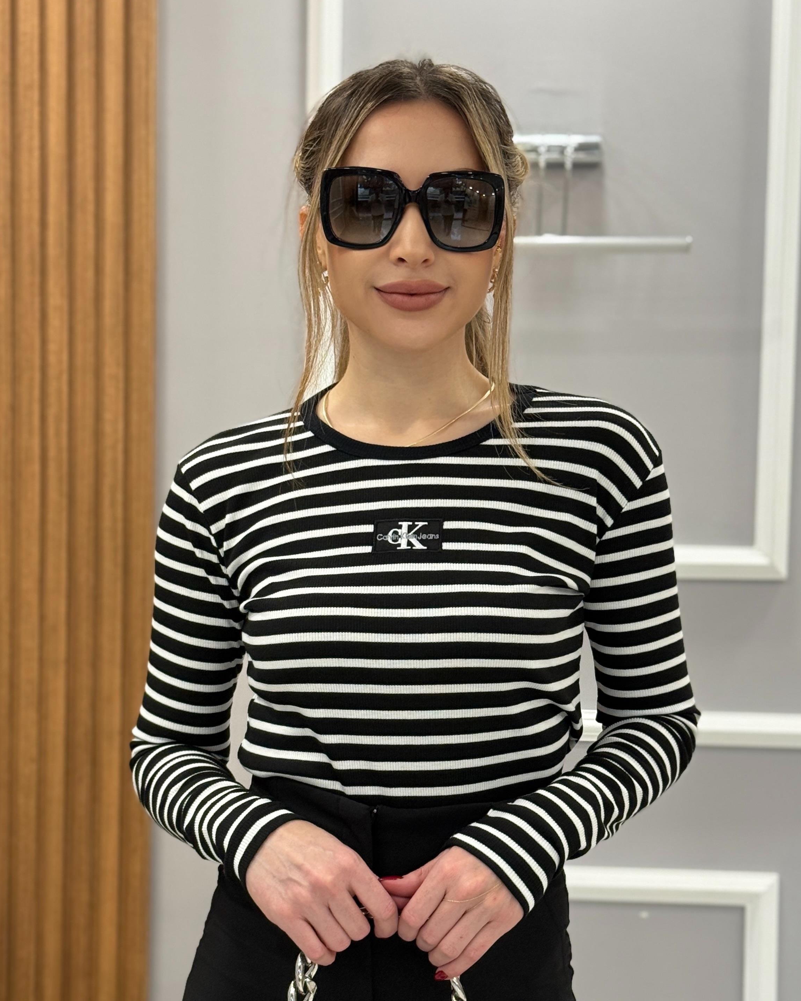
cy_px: 606
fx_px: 1956
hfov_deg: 23.1
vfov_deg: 28.6
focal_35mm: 66
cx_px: 391
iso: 160
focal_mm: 6.76
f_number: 1.78
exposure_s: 1/100
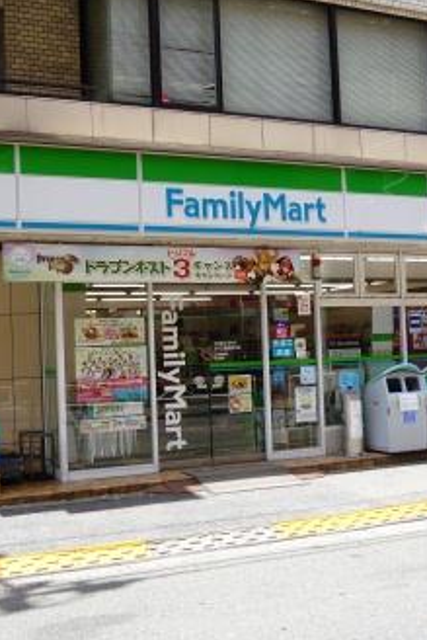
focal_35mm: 44
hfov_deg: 30.5
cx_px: 168
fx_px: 782
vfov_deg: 44.5
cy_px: 318
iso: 100
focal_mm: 5.6
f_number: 2.8
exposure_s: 1/320
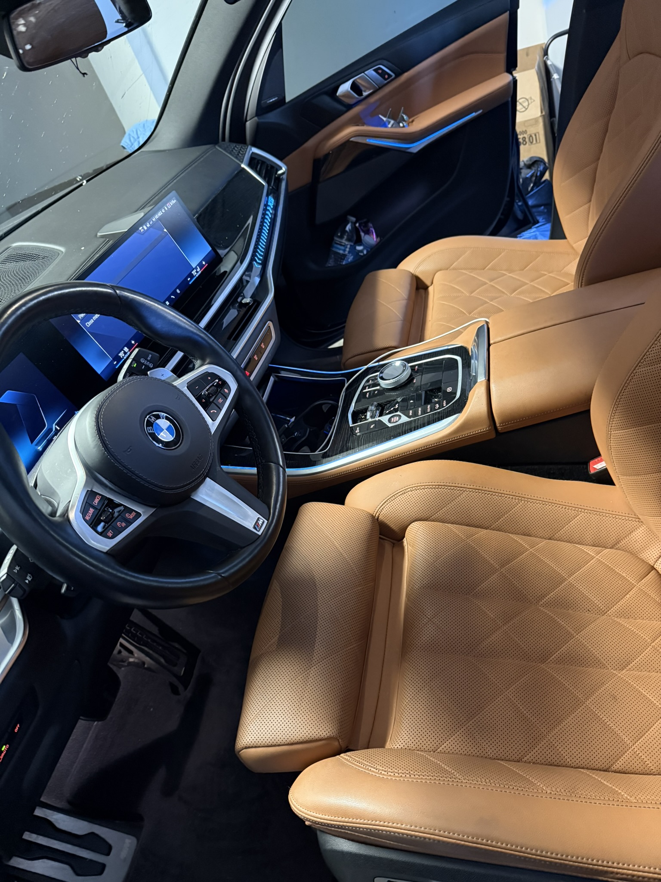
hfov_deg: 56.8
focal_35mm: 24
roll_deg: +24.7
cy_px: 441
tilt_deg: -37.8
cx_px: 330
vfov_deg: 71.6
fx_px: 611
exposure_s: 1/35
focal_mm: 6.76
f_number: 1.78
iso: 800
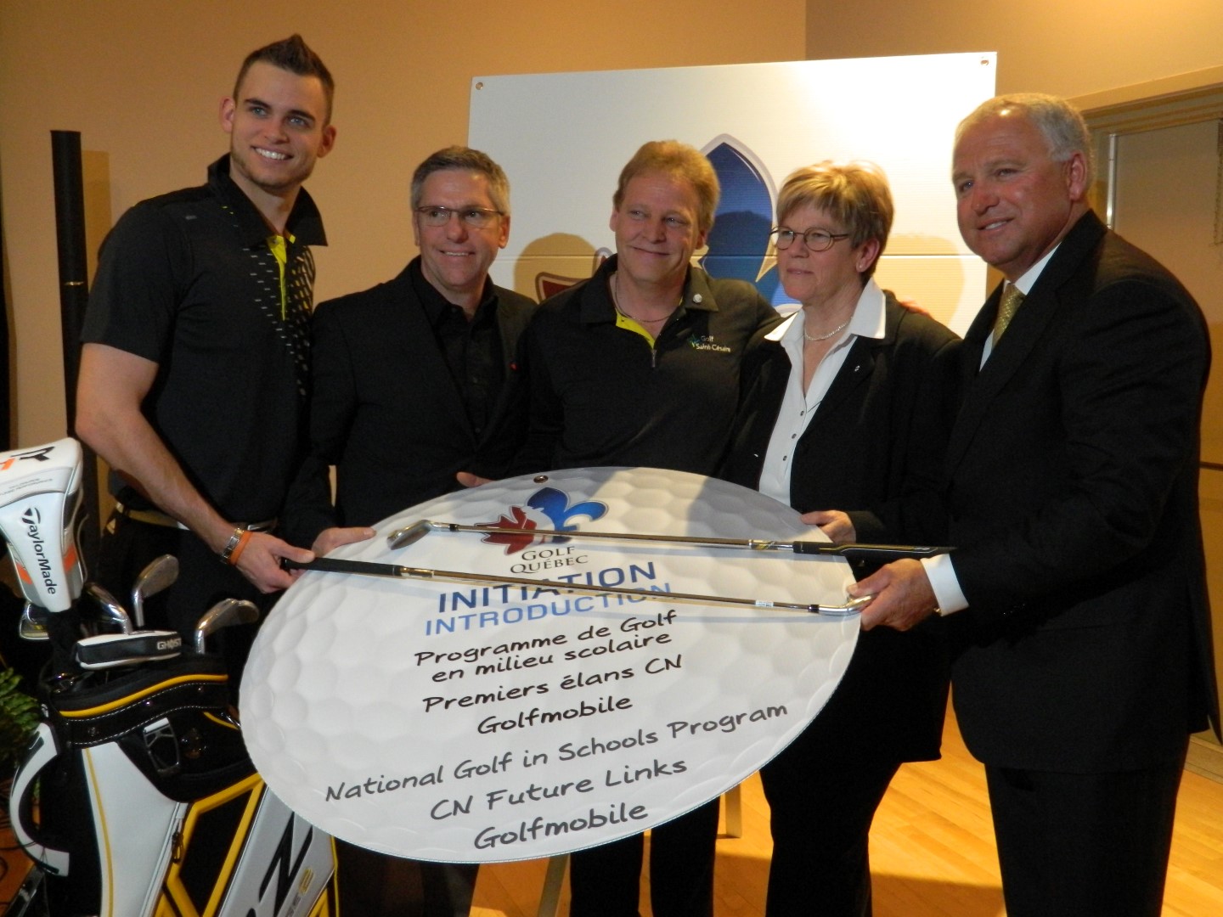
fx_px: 1237
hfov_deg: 52.6
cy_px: 458
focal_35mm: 35
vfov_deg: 40.7
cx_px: 612
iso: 400
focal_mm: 6.2
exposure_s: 1/6
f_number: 3.3
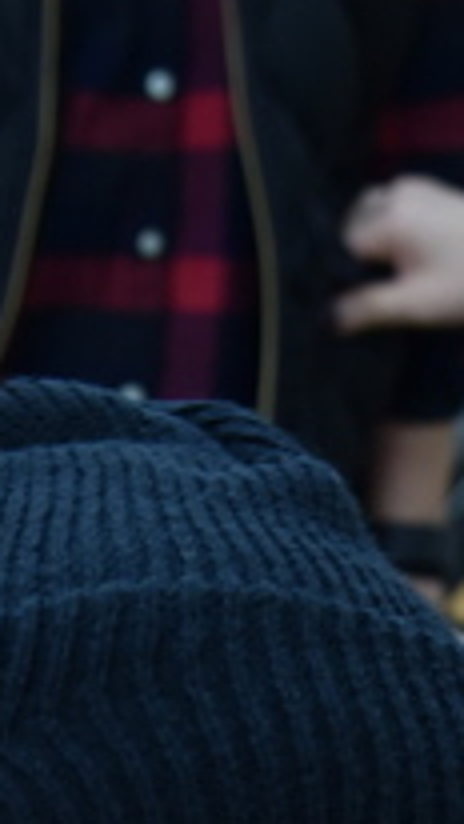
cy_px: 1352
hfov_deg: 5.8
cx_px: 220
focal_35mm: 208
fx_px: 4546
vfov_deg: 9.9
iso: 560
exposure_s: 1/40
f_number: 4.5
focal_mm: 40
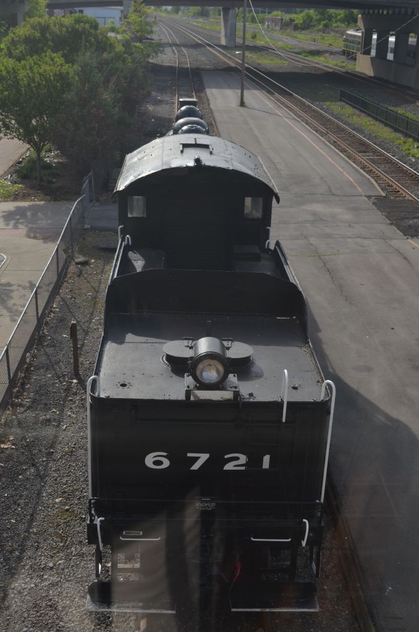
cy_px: 316
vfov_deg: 45.0
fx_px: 763
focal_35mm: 44
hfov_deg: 30.7
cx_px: 210
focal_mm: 29
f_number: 6.3
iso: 400
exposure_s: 1/800
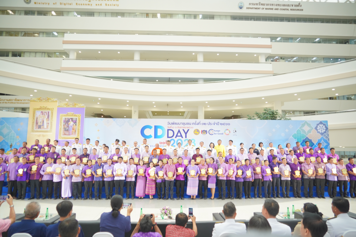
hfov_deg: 73.7
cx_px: 178
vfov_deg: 53.1
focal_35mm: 24
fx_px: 237
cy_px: 118
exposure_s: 1/160
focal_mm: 24
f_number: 3.5
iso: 1250
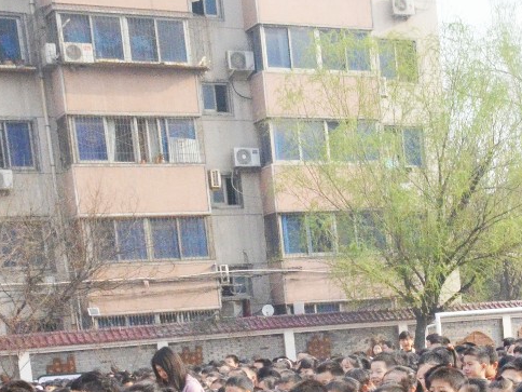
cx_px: 737
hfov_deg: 11.5
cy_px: 543
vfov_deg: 8.7
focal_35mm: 167
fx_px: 2512
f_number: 14
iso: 1600
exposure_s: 1/800
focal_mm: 35
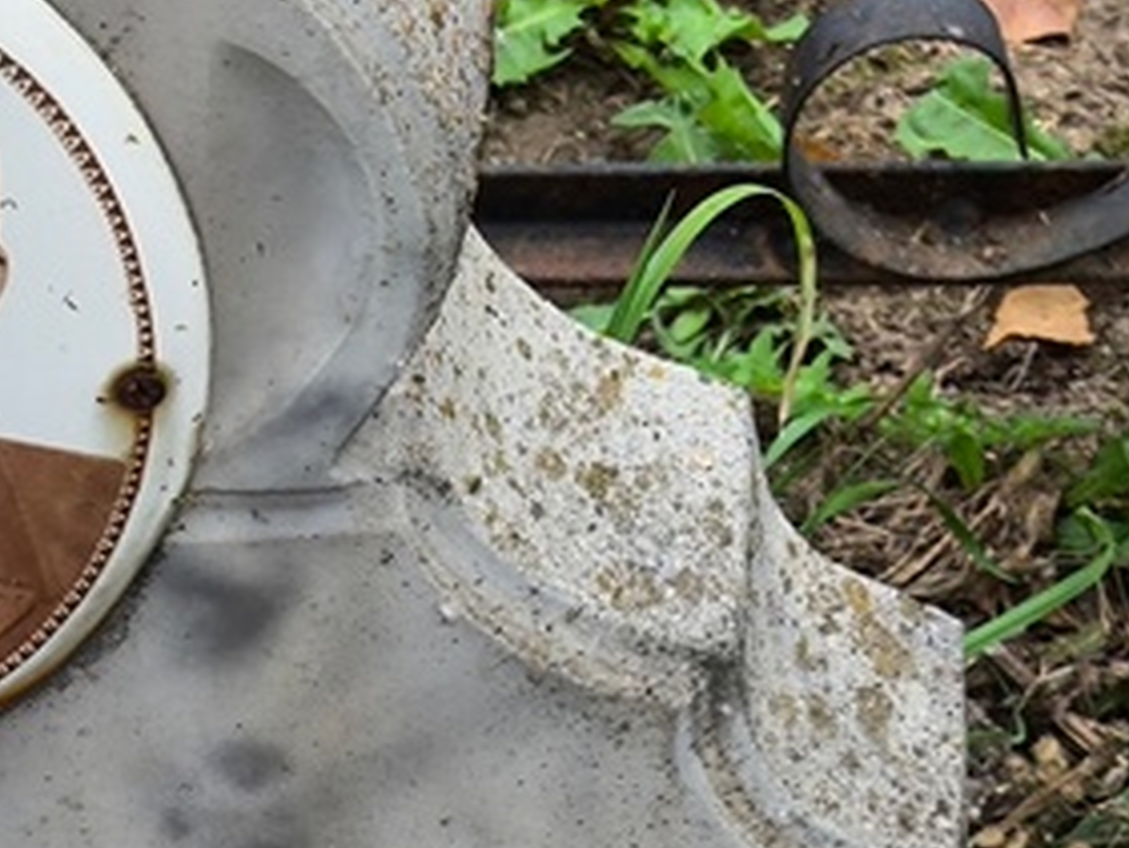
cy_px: 1109
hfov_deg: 13.6
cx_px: -131
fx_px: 4633
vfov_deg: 10.2
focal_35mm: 142
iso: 50
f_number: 1.7
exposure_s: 1/201
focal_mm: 4.71
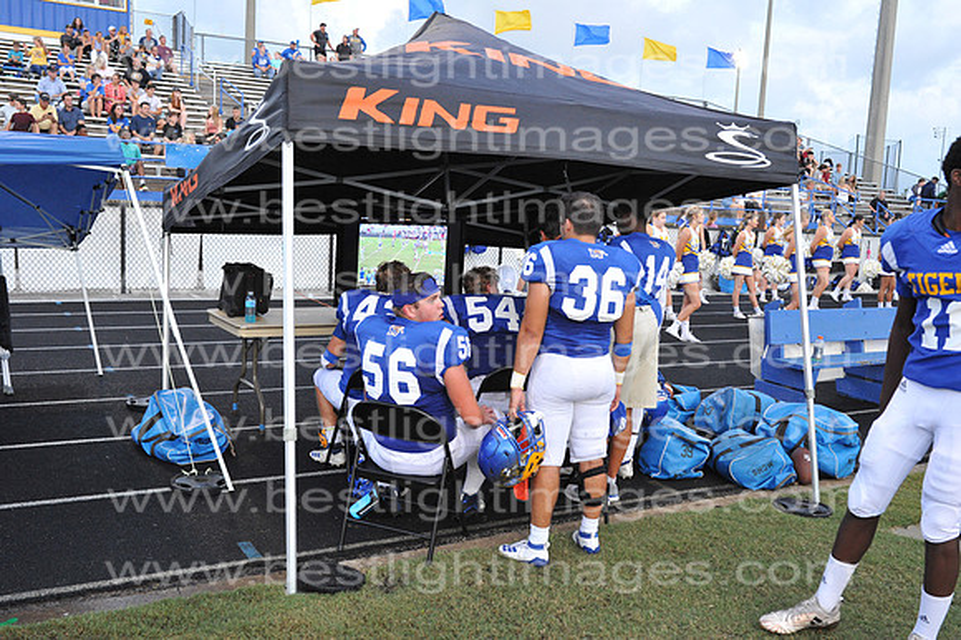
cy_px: 320
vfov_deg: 37.8
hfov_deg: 54.5
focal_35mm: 35
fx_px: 934
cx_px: 480
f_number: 5.6
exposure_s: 1/320
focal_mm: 35
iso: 3200
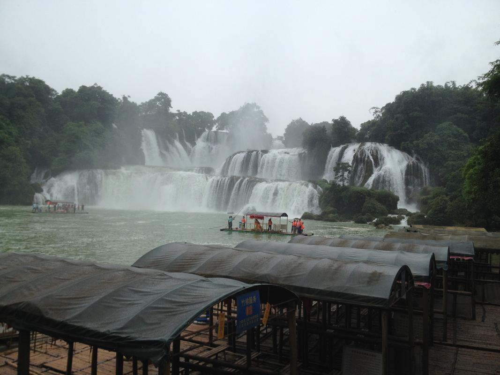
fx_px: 505
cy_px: 188
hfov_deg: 52.6
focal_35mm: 35
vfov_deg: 40.7
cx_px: 250
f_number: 2.4
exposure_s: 1/1284
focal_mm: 4.28
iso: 50
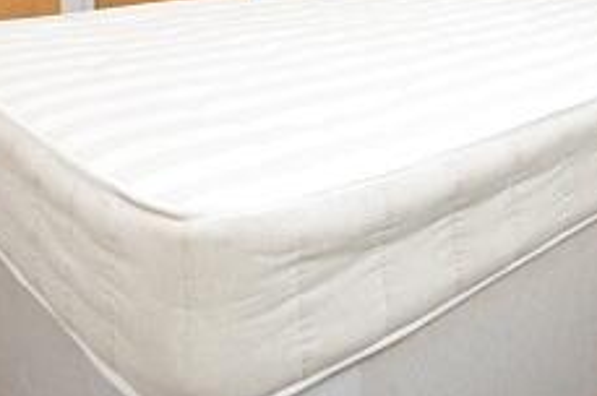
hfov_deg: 45.3
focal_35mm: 42
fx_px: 696
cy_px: -109
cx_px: 428
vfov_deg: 27.1
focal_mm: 10
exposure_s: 1/60
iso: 1250
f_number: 8
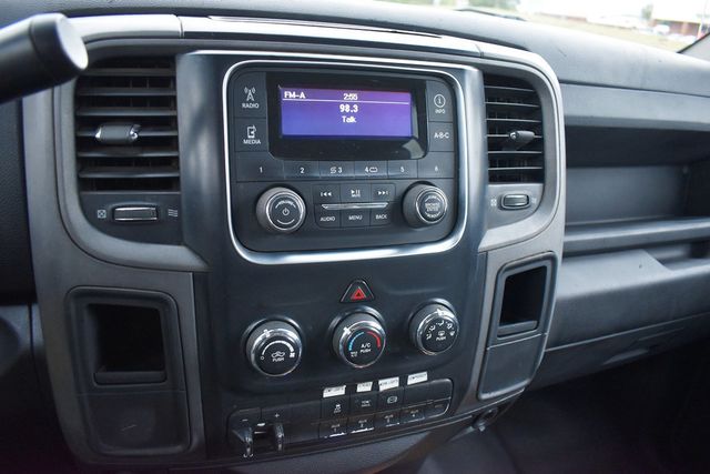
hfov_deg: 67.4
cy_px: 237
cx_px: 355
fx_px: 533
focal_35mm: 27
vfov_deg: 48.0
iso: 1250
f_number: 3.5
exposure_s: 1/125
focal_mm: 18
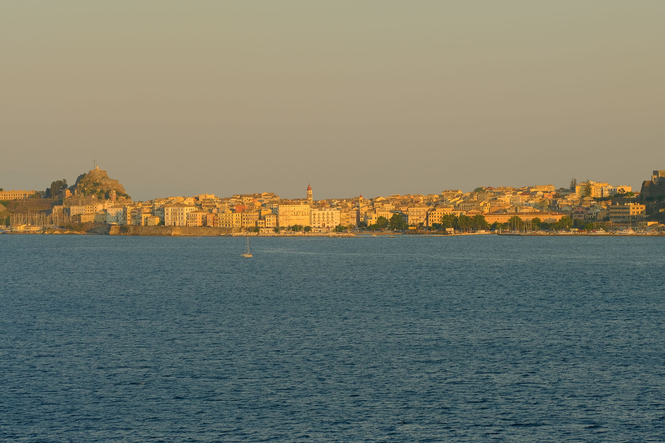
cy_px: 222
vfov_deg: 10.2
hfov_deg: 15.2
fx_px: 2494
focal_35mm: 135
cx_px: 332
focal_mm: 90
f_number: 8
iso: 160
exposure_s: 1/125
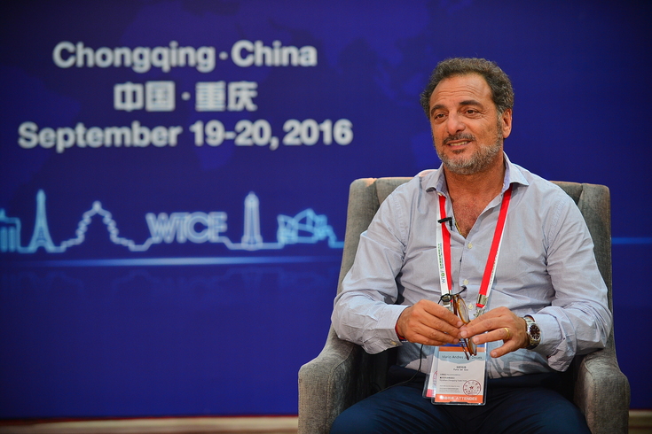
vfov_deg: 14.0
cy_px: 217
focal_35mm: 98
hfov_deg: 20.8
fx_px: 1775
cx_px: 326
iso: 400
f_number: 2.8
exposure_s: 1/125
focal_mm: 98
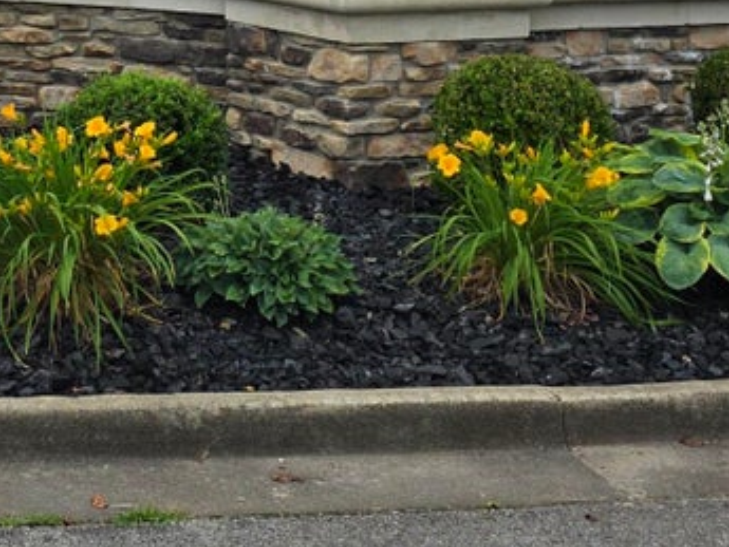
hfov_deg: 21.1
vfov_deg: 15.4
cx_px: 81
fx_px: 1917
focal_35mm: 91
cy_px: -182
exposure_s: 1/180
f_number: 1.7
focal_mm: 6.3
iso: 40
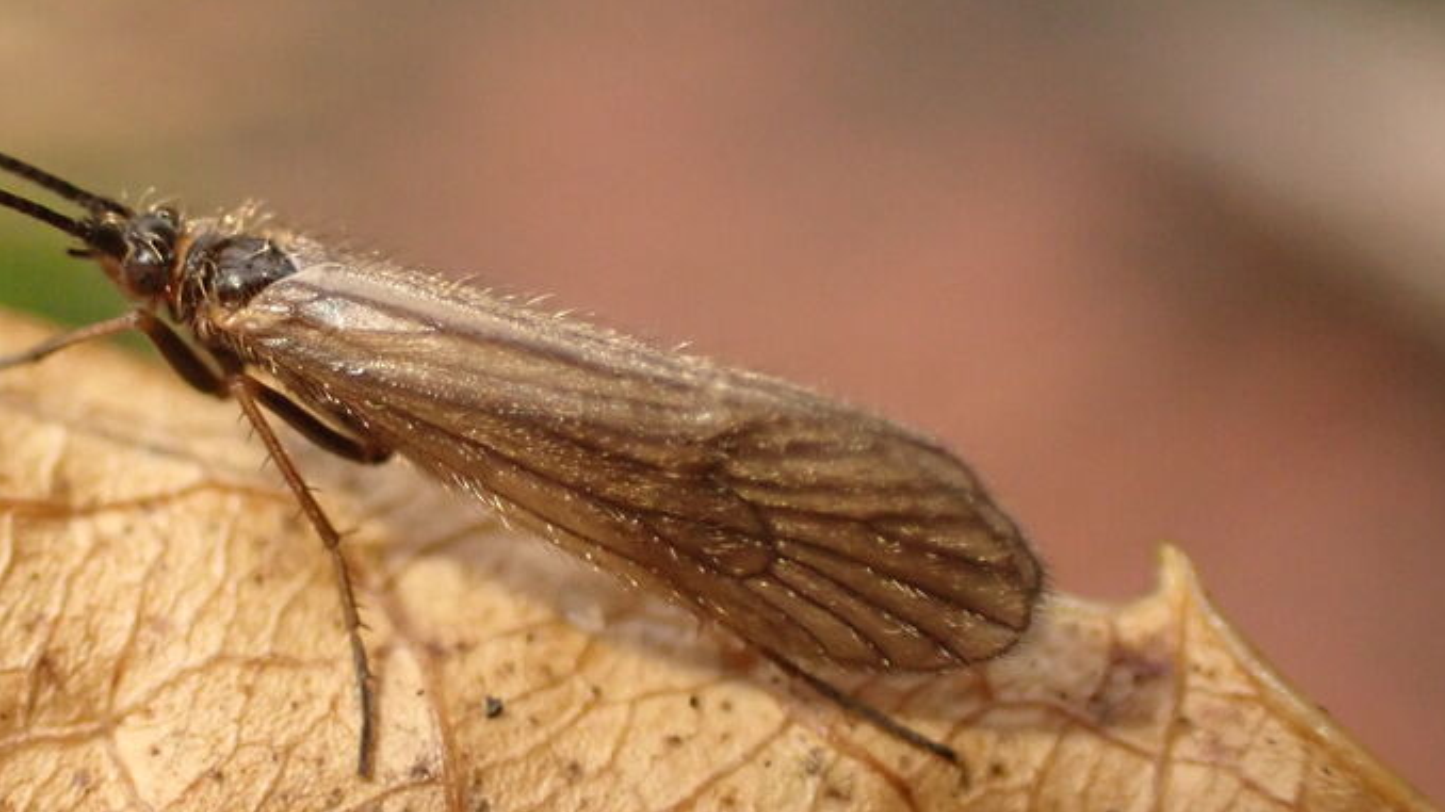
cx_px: 428
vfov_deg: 11.6
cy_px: 402
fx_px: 3984
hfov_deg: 20.5
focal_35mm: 104
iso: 800
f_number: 3.6
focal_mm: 11.09
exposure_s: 1/250
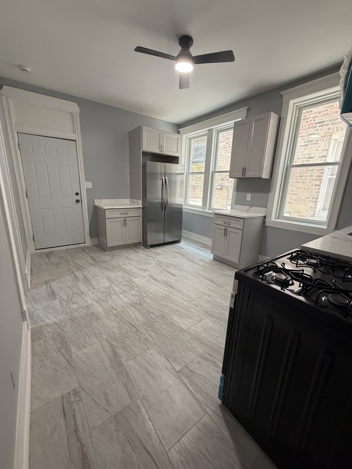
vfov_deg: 102.1
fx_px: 190
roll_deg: -2.9
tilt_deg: -13.7
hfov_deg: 85.7
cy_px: 234
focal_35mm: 14
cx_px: 176
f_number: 2.2
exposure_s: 1/60
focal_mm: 2.22
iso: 250
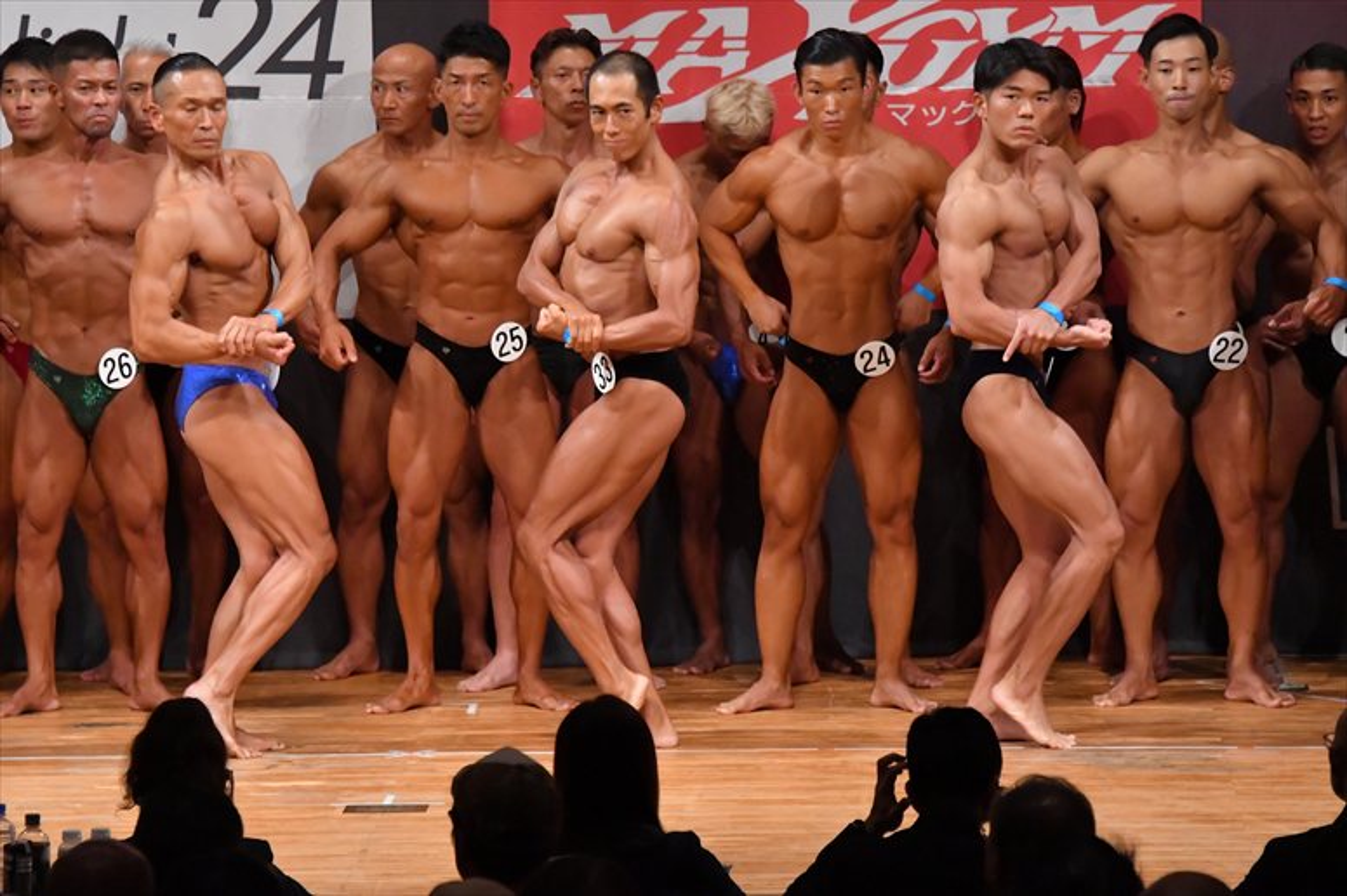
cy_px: 448
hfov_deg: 8.1
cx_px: 674
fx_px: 9537
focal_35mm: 255
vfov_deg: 5.4
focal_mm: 170
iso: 8000
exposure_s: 1/400
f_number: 5.6
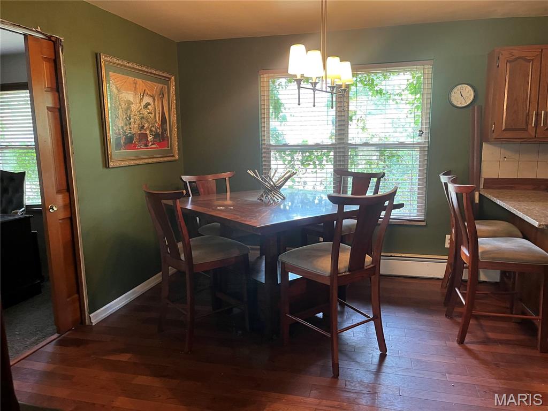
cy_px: 206
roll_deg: +1.1
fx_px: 412
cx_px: 274
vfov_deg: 53.1
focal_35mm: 26
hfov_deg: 67.3
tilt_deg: -9.7
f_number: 1.6
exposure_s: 1/60
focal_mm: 5.1
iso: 400
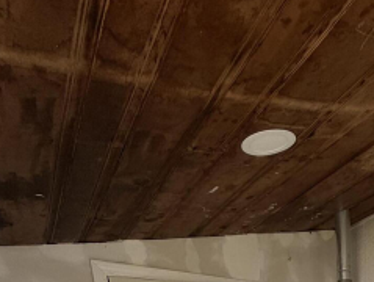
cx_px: 351
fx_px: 422
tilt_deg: -17.3
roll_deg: +1.8
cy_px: 519
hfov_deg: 42.9
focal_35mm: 39
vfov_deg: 21.5
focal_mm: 2.22
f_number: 2.2
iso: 160
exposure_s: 1/121
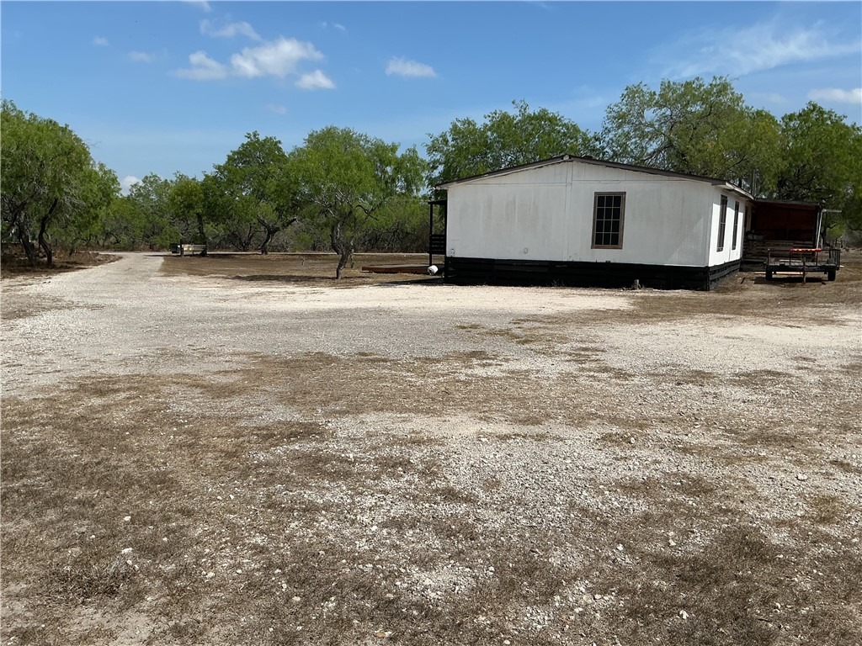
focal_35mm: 29
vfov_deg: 48.2
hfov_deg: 61.7
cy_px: 323
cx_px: 431
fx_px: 722
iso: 25
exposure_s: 1/3534
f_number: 1.8
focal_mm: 3
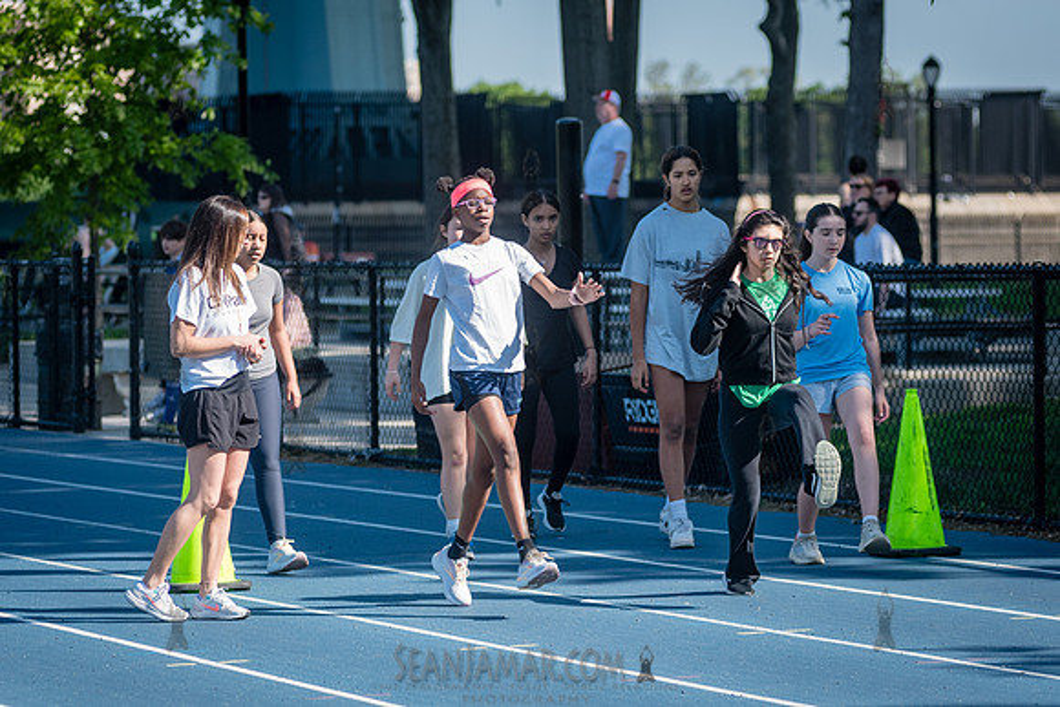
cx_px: 540
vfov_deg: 7.2
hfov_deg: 10.8
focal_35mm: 191
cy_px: 399
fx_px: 5619
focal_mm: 135
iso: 400
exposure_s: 1/2000
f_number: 4
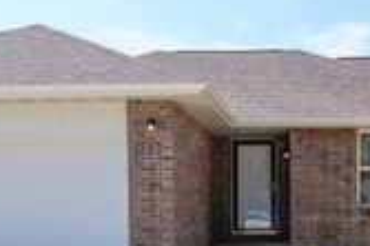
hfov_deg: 30.4
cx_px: 235
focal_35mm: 66
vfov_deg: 20.4
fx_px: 678
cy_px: 178
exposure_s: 1/400
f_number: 5.6
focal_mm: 22
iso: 250
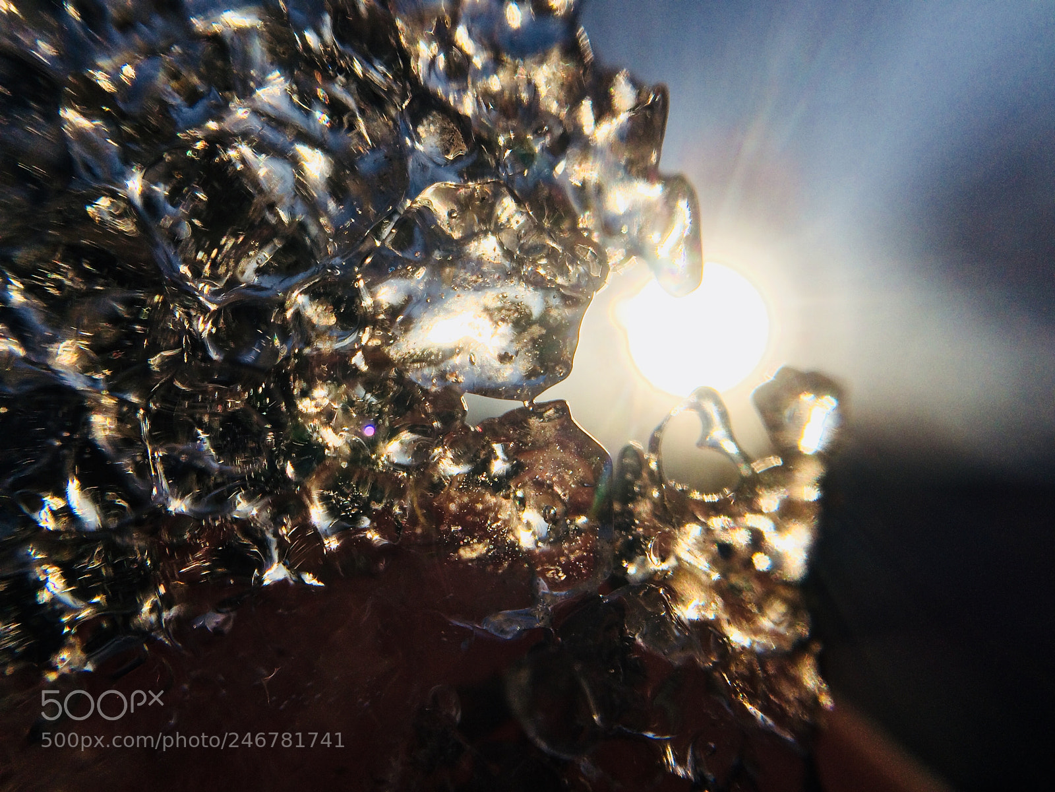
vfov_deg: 48.2
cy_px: 396
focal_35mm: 29
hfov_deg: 61.7
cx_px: 528
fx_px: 884
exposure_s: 1/10309
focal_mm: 4.15
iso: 32
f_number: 2.2
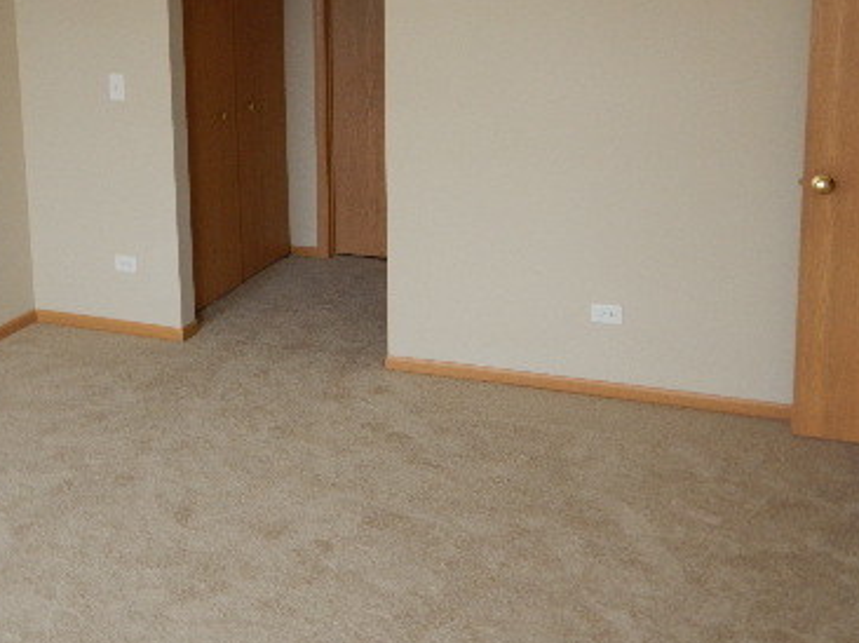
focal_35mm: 42
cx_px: 340
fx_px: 1042
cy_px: 131
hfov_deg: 44.6
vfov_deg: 33.4
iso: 125
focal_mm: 4.3
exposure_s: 1/60
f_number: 2.8
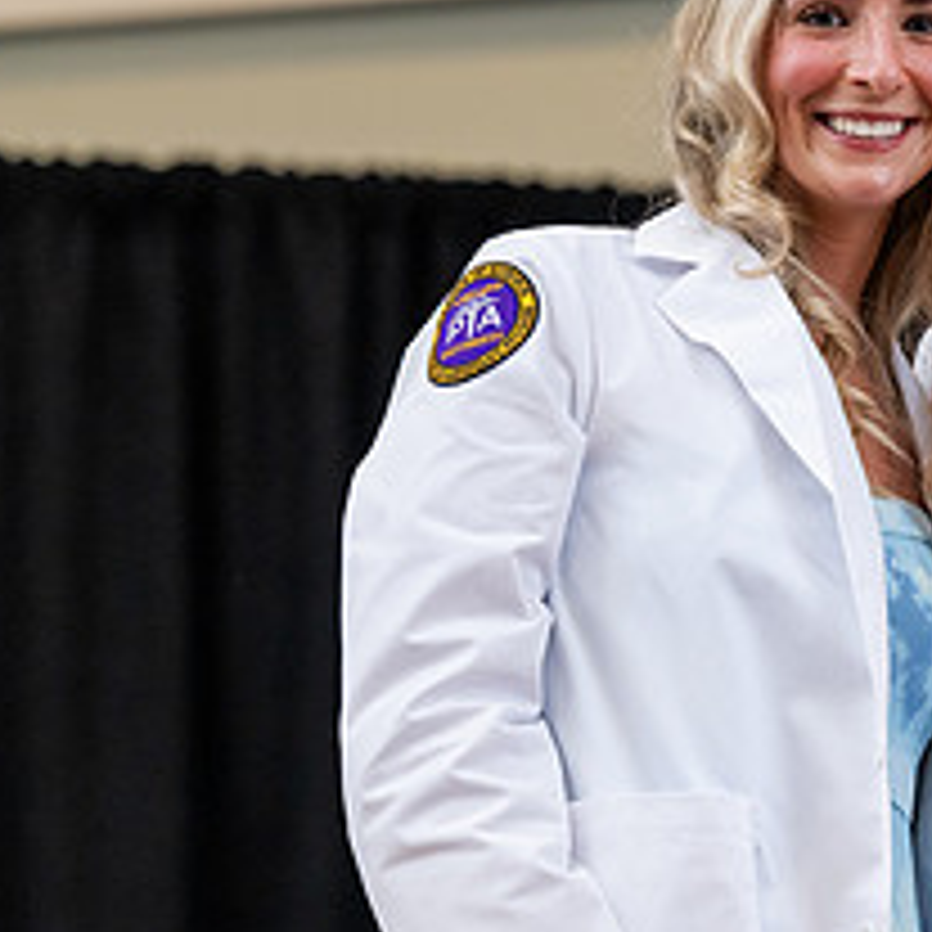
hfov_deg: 6.1
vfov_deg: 6.1
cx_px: 806
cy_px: 529
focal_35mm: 286
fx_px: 8712
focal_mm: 120
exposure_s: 1/200
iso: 1600
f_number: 3.5
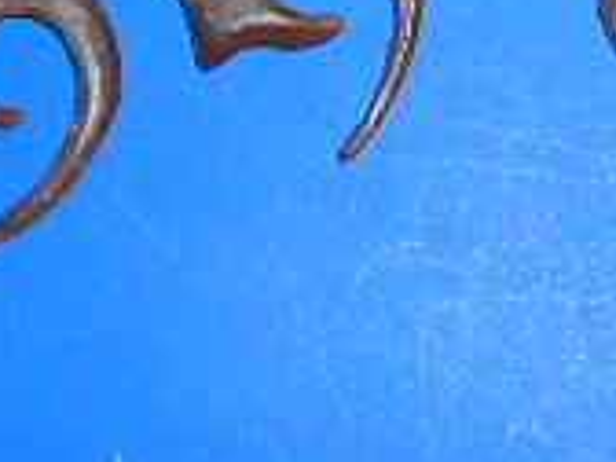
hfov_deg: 14.7
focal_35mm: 133
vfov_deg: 10.8
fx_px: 2367
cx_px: 502
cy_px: -169
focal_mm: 5.8
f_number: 5.6
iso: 50
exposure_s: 1/60.1
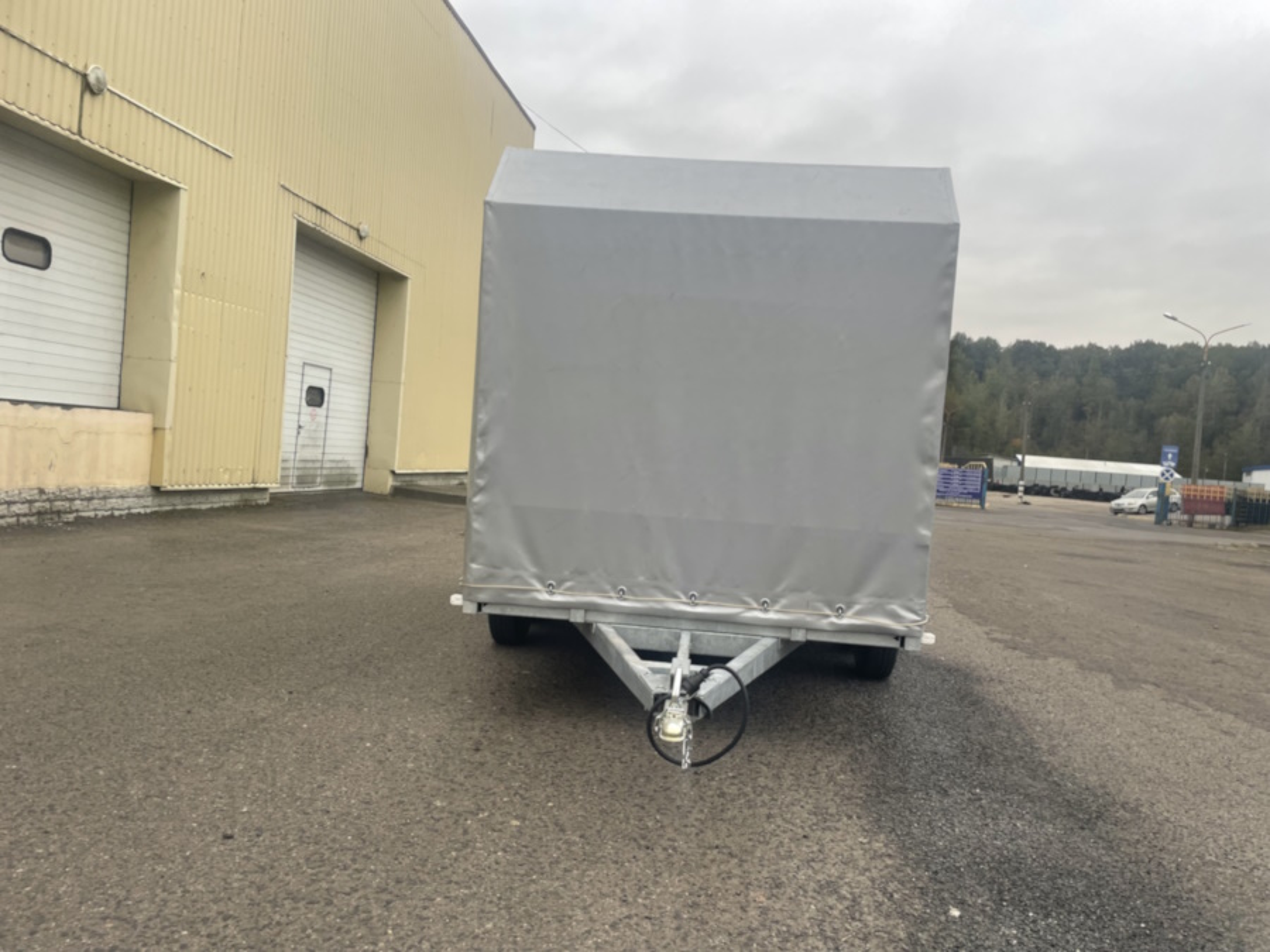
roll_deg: -6.1
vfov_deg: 53.1
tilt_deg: -0.7
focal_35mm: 26
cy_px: 476
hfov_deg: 67.3
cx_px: 635
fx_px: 954
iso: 40
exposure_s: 1/121
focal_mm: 4.2
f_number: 1.6
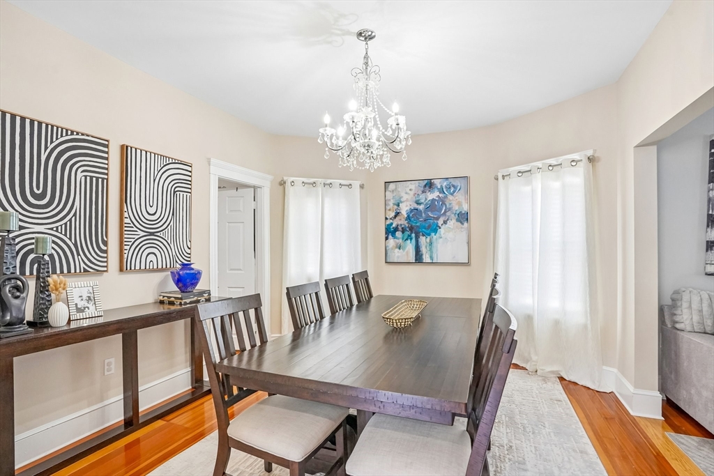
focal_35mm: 16
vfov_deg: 73.8
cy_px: 238
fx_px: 317
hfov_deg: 96.7
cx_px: 357
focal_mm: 16
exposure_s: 1/30
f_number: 8
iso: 1000
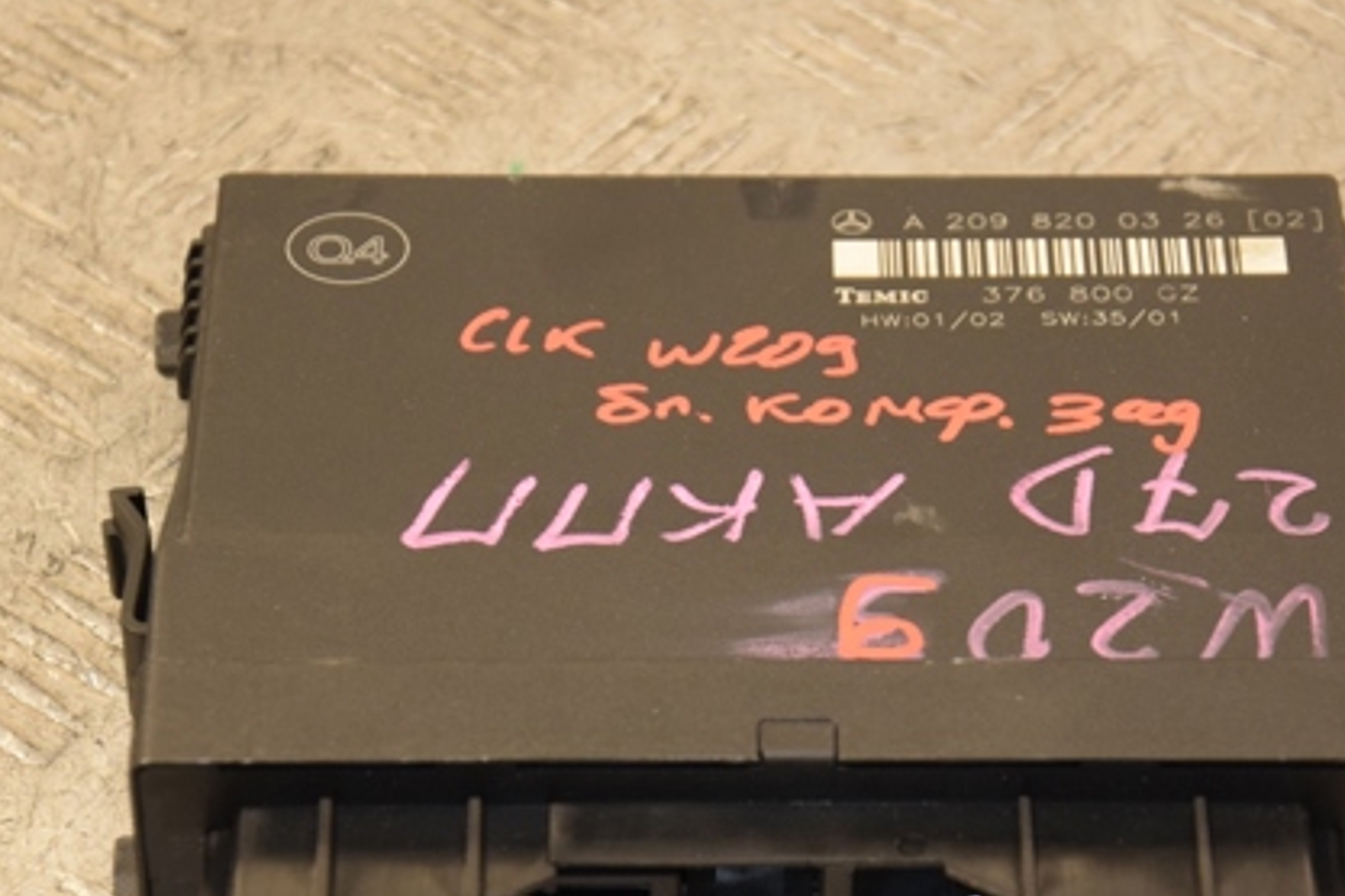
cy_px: 638
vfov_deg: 8.5
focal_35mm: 161
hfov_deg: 12.8
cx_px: 813
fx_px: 6015
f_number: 5.3
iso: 800
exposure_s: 1/100
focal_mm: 70
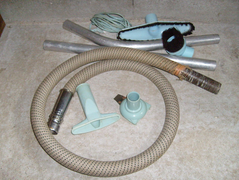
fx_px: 242
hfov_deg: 52.6
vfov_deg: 40.7
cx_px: 120
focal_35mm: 35
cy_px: 90
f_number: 2.8
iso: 400
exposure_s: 1/45
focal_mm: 5.8
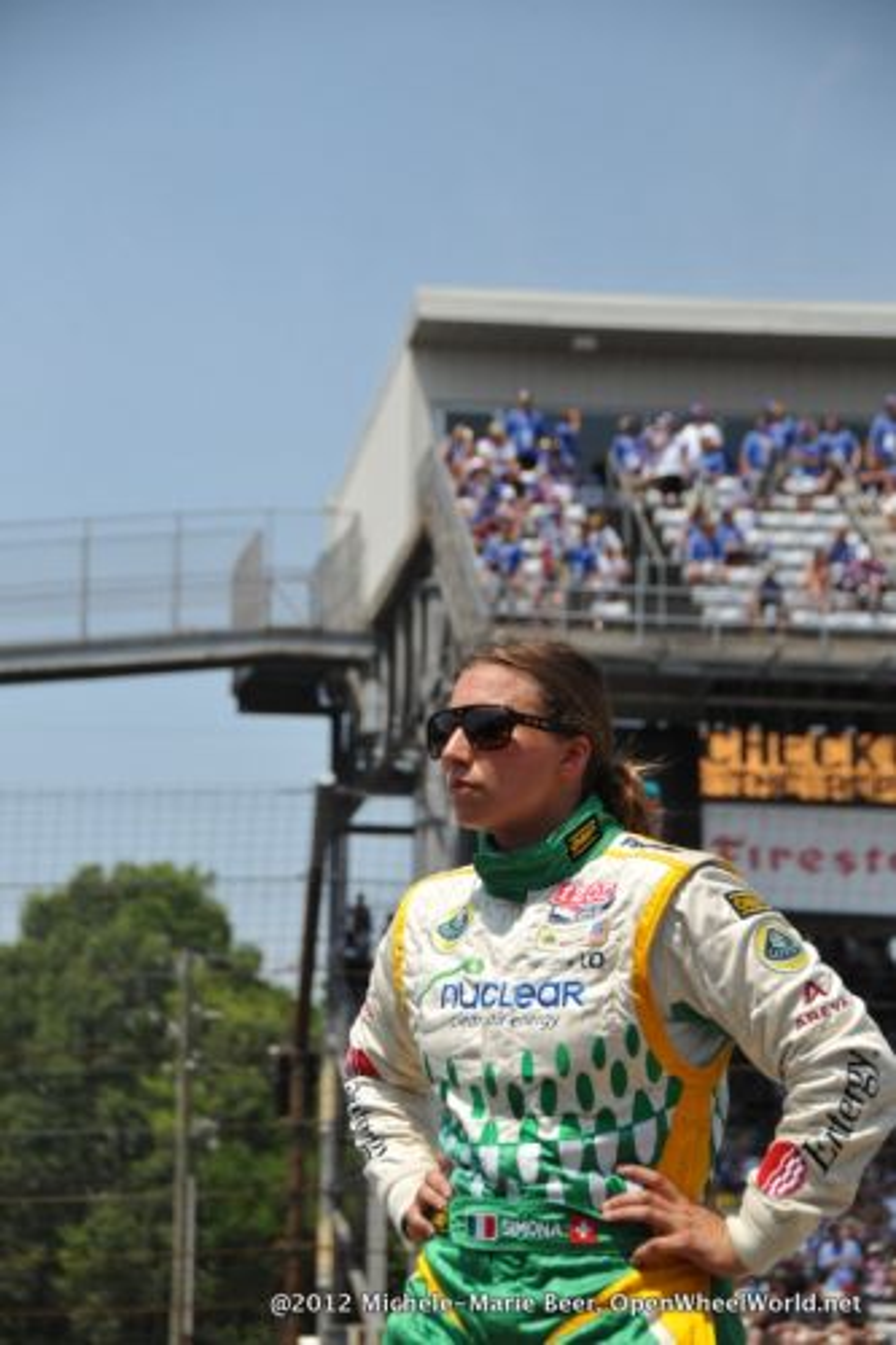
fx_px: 3922
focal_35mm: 105
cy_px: 672
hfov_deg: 13.0
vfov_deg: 19.5
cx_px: 448
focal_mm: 70
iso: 1000
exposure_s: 1/6400
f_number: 5
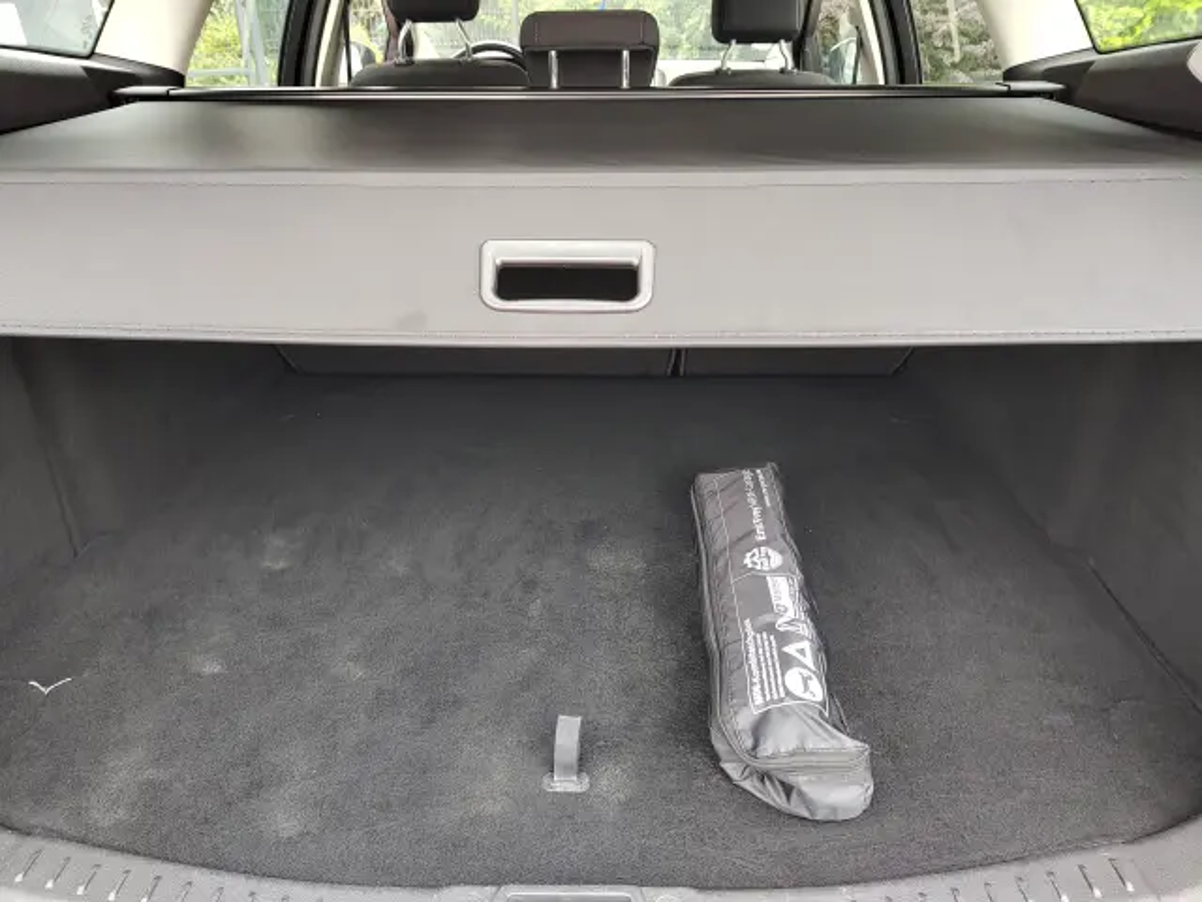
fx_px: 799
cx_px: 601
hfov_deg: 73.9
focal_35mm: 23
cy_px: 451
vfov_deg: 58.9
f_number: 1.8
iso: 181
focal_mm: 5.56
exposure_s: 1/50
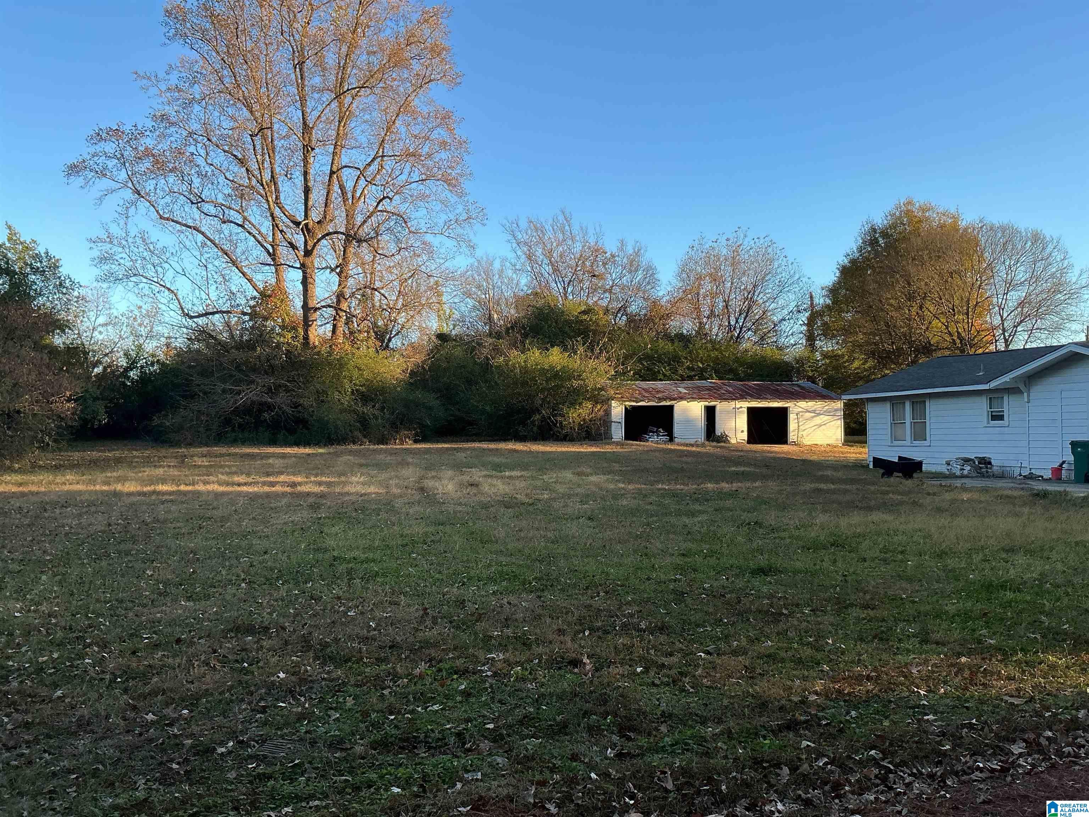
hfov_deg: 61.7
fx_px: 912
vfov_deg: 48.2
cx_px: 544
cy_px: 408
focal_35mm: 29
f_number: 1.8
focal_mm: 3
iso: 25
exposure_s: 1/465
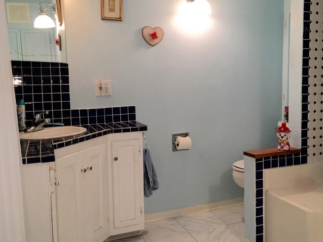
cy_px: 113
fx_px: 345
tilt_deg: -5.6
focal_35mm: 37
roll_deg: +1.5
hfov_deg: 50.0
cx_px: 182
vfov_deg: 38.6
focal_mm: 4.15
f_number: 2.2
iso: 25
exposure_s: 1/30
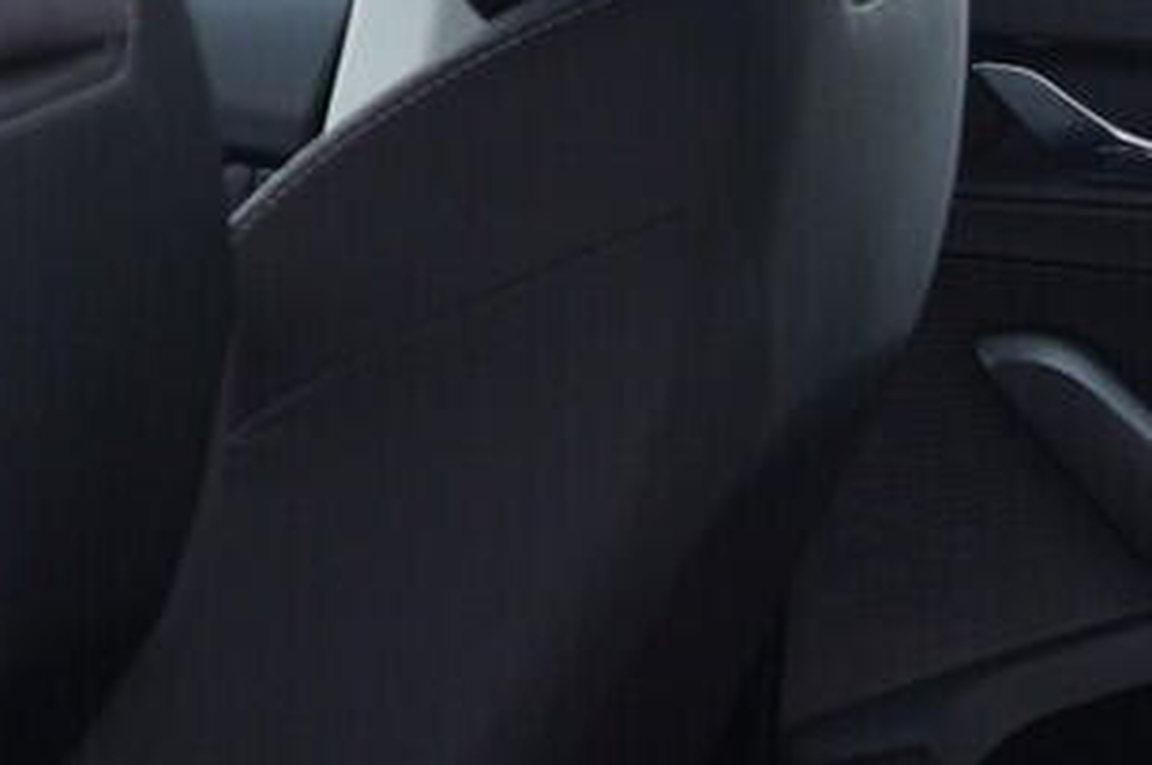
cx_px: 1452
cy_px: 859
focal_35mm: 169
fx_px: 5402
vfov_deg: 8.0
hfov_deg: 11.9
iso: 250
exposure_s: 1/40
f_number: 2.8
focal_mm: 24
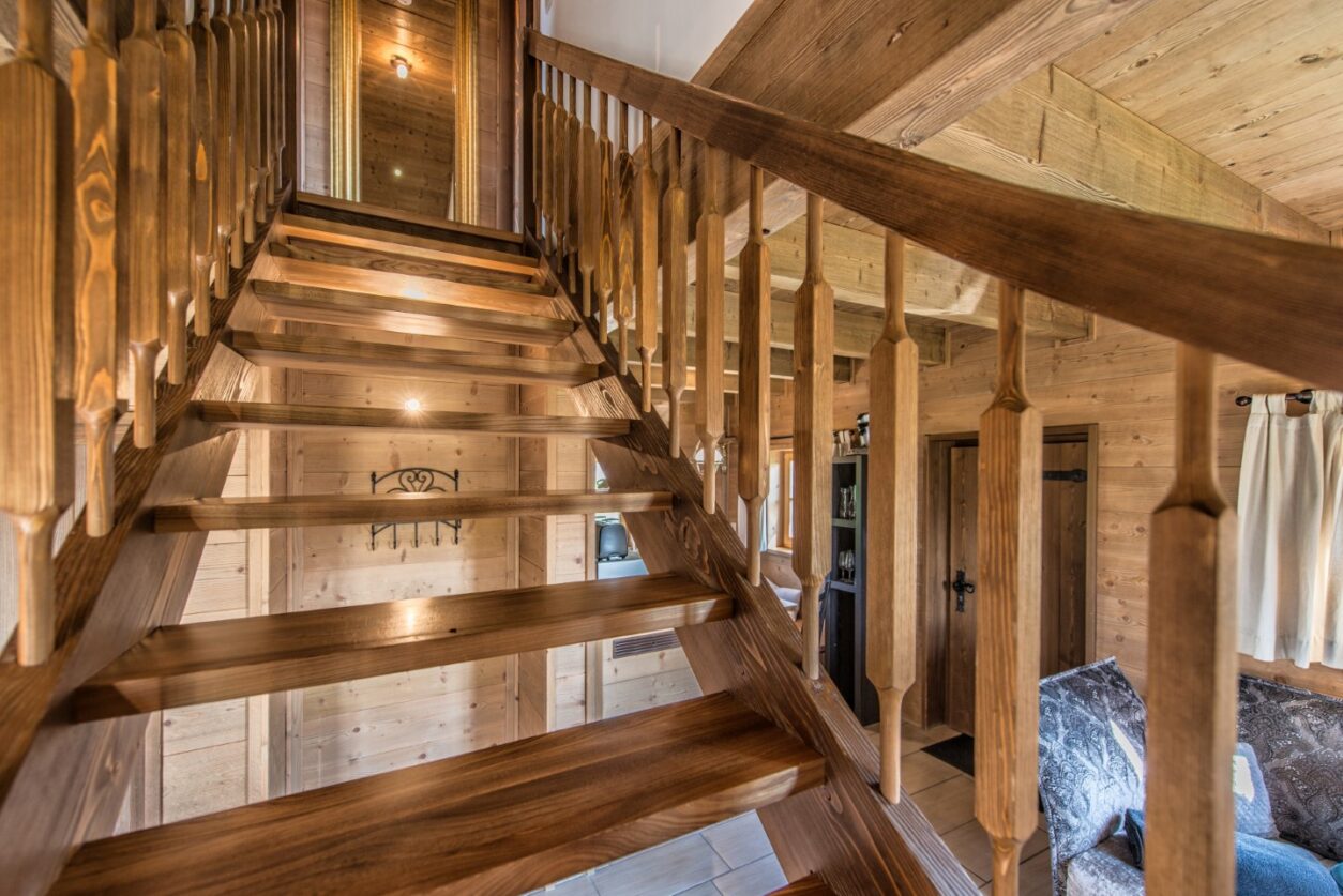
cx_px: 672
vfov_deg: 81.3
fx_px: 522
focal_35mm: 14
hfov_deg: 104.2
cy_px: 448
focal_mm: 14
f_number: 5
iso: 100
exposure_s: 1/13
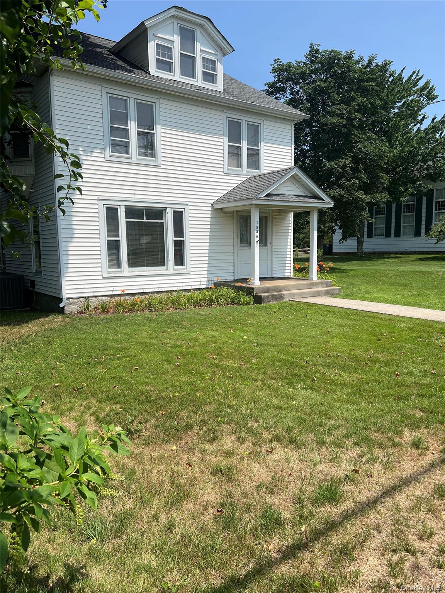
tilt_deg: -5.3
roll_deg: +1.1
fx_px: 446
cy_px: 296
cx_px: 222
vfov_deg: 67.3
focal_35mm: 26
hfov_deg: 53.1
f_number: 1.5
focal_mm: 5.7
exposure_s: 1/4630
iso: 50
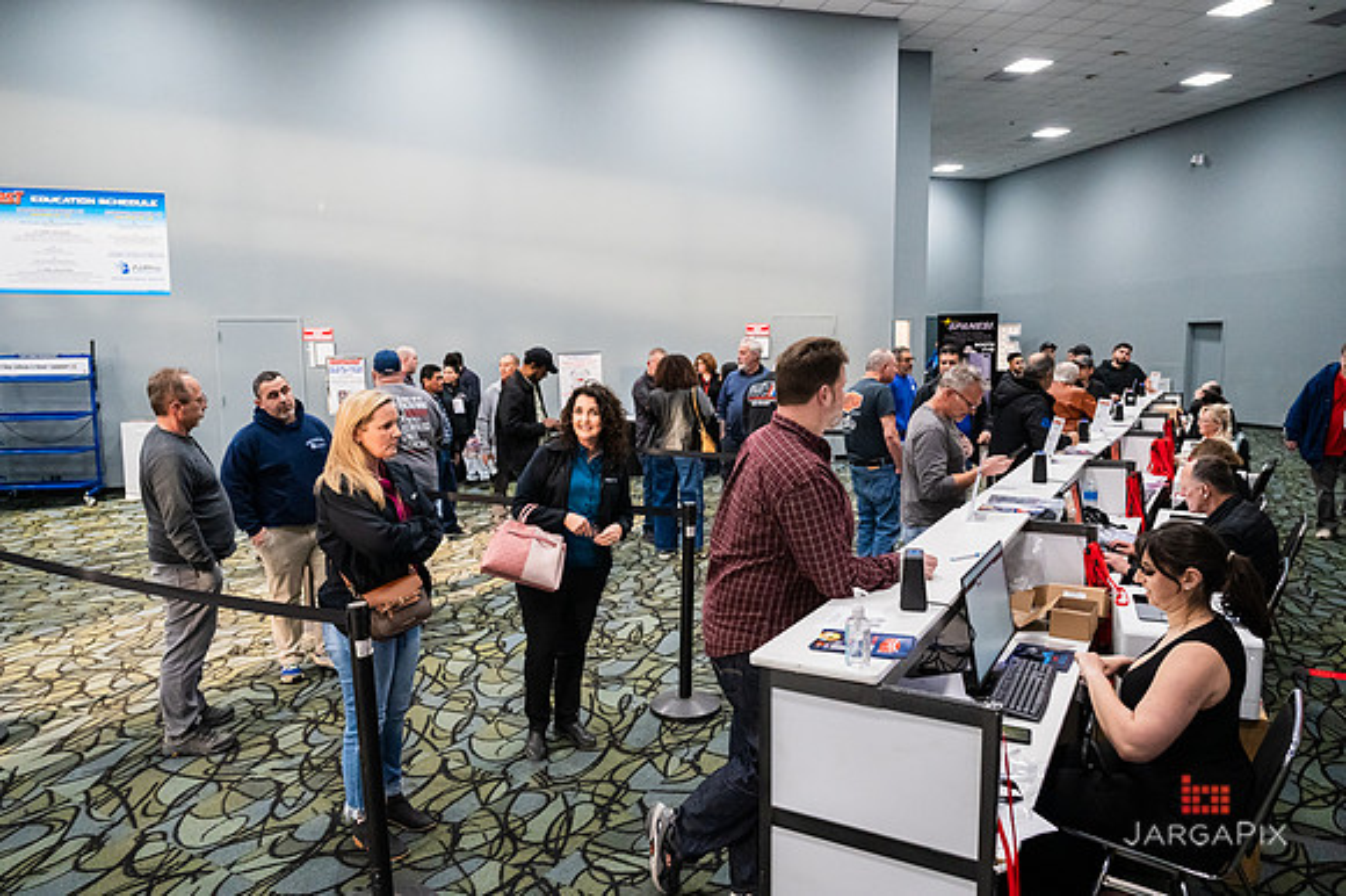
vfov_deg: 52.8
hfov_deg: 73.4
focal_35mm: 24
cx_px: 670
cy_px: 446
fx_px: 903
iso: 6400
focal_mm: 24
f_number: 4
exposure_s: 1/200
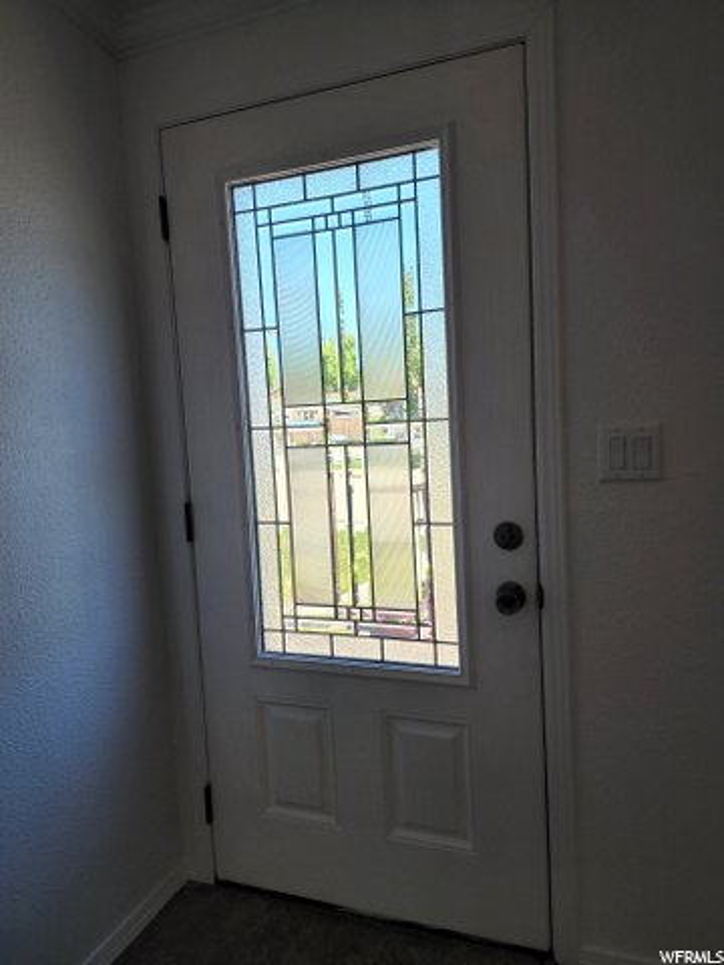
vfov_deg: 73.9
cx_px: 362
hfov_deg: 58.9
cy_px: 482
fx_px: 641
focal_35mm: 23
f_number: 1.8
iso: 32
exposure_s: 1/180
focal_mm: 6.4
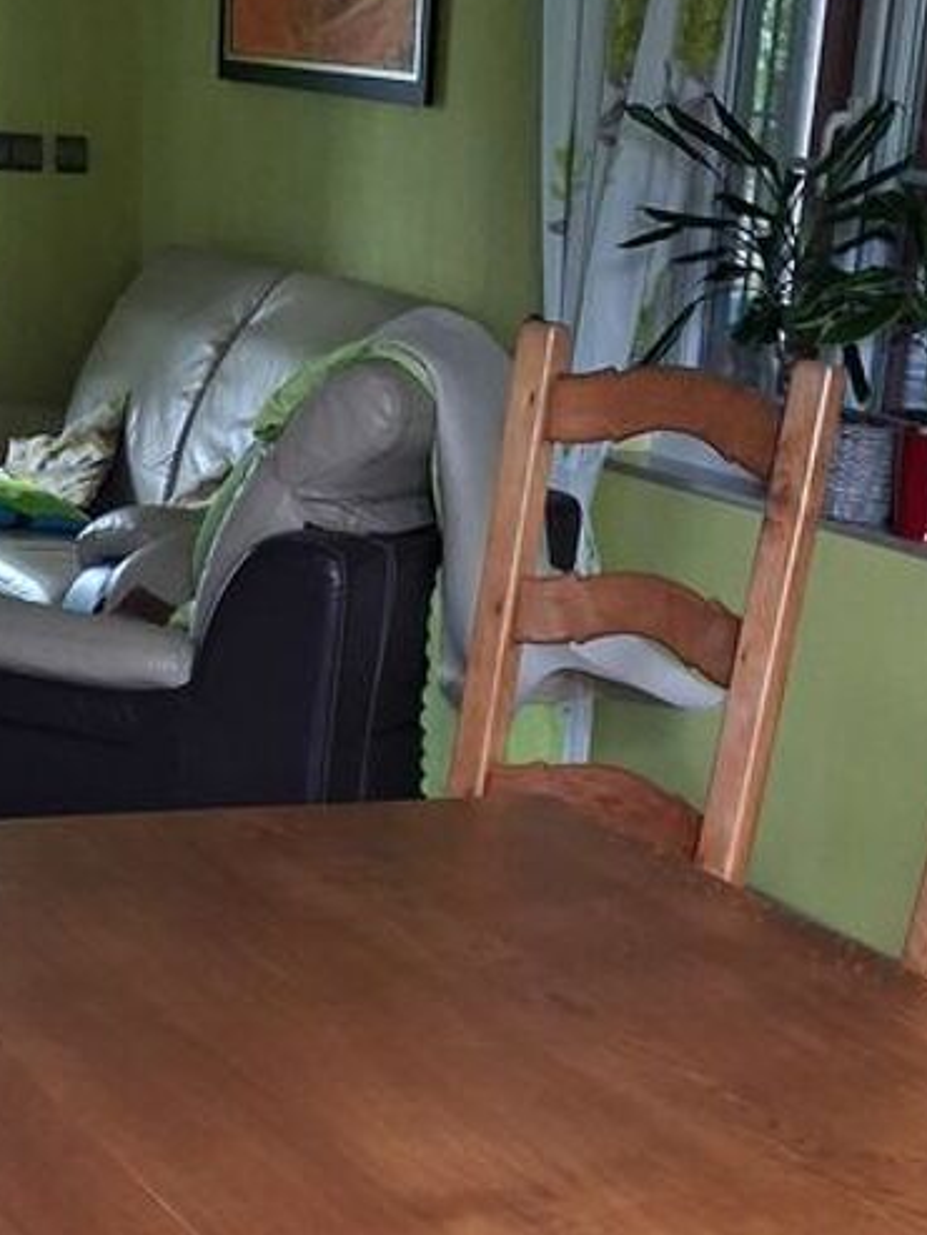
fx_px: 2605
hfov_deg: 20.2
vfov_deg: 23.9
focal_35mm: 73
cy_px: 1549
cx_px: 514
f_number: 1.8
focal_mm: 4
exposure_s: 1/60
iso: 400
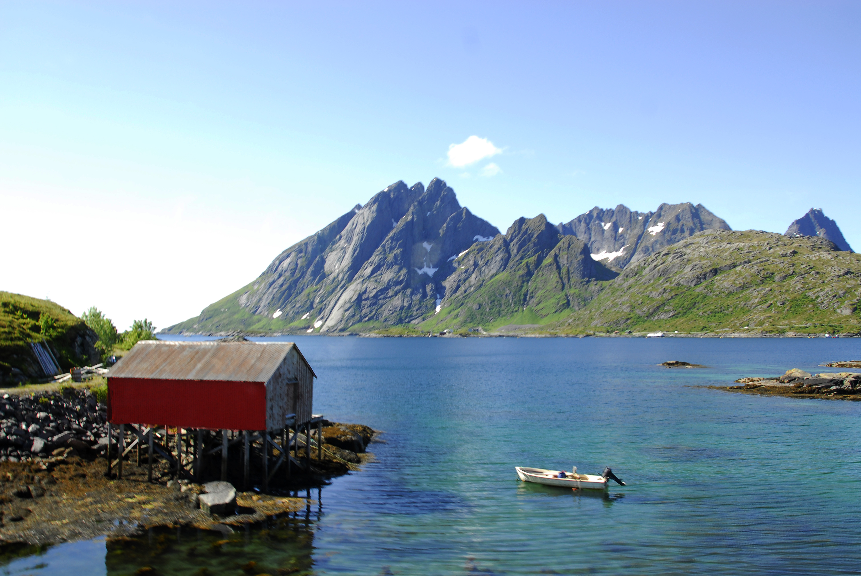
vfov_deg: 43.7
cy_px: 288
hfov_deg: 61.9
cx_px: 430
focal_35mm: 30
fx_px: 718
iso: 200
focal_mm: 20
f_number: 5.6
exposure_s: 1/100
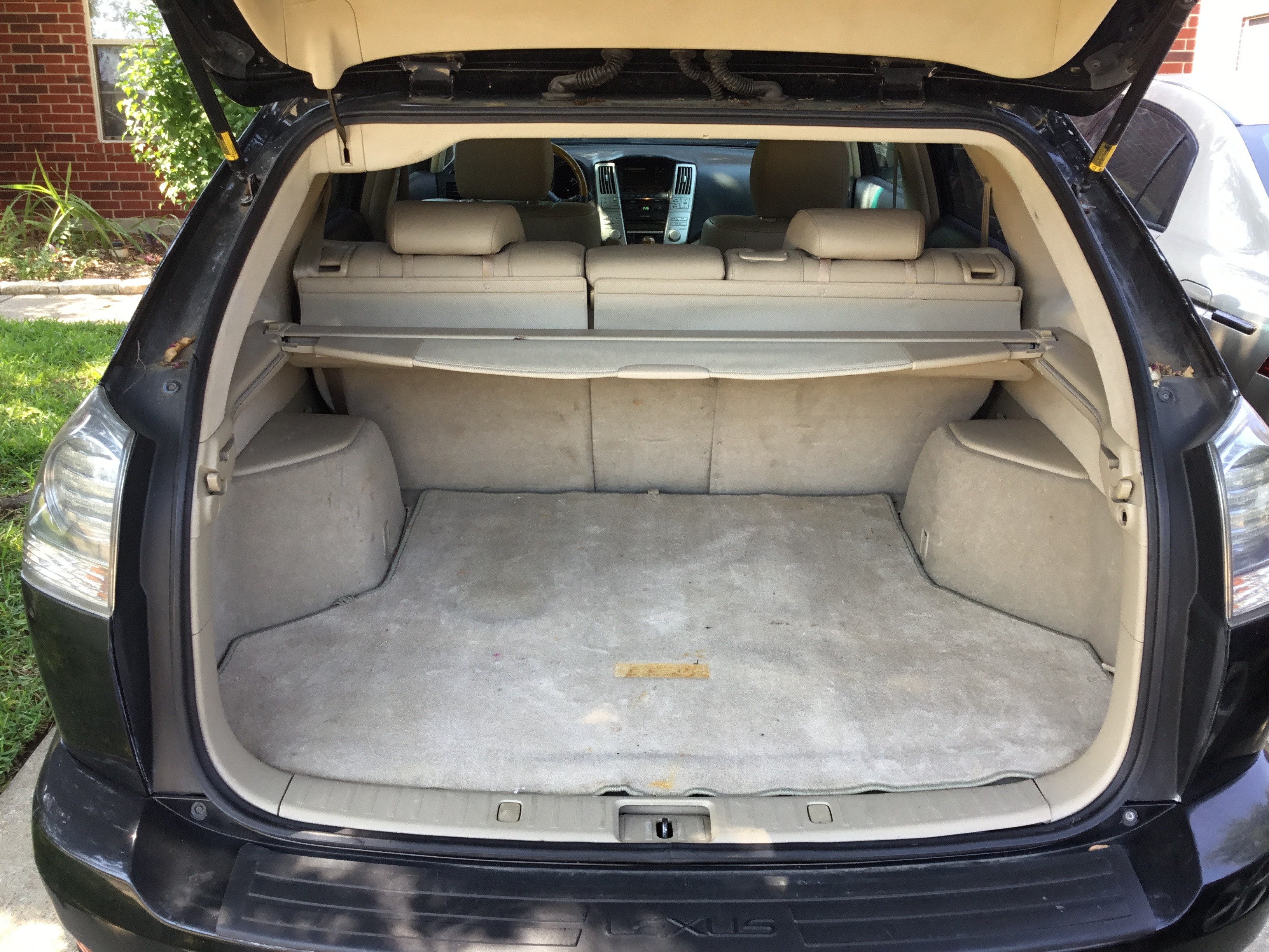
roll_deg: -0.2
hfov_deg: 58.4
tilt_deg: -14.8
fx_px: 1136
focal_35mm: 31
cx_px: 634
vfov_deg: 45.4
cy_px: 476
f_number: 2.4
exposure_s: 1/60
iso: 25
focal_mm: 3.3
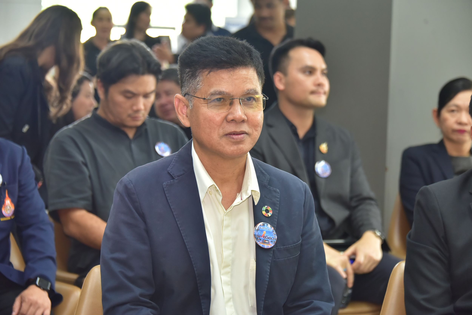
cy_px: 158
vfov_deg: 12.2
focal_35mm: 112
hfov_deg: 18.3
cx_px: 236
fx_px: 1469
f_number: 5.6
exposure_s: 1/160
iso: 2000
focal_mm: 112
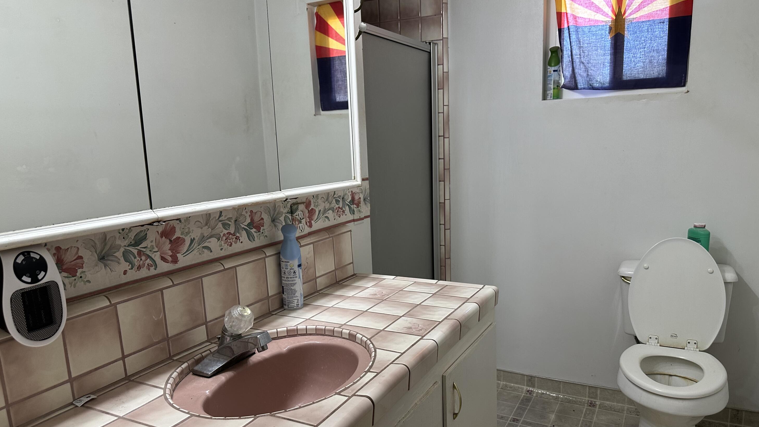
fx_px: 543
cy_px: 247
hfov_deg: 69.9
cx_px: 387
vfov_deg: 42.8
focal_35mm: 27
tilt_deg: -10.9
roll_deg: +1.0
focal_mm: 6.86
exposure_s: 1/120
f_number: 1.78
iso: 160
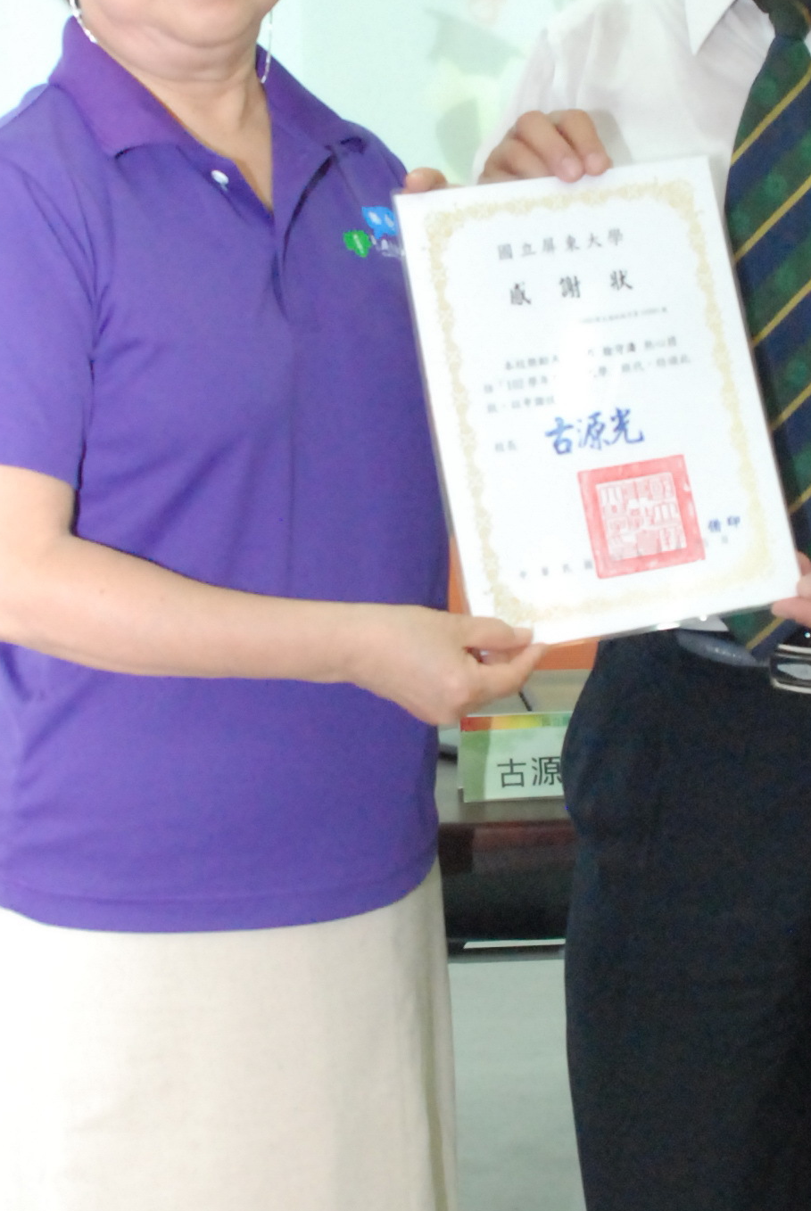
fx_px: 2594
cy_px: 574
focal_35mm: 77
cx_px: 474
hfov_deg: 17.8
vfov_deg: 26.3
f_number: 3.5
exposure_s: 1/200
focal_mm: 18
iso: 1600
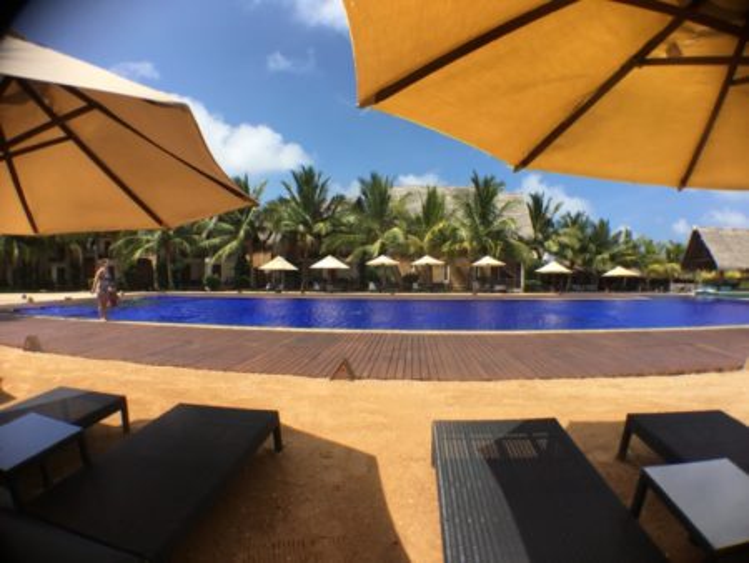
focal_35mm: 29
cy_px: 282
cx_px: 374
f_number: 2.2
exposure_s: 1/1221
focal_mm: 4.15
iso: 25
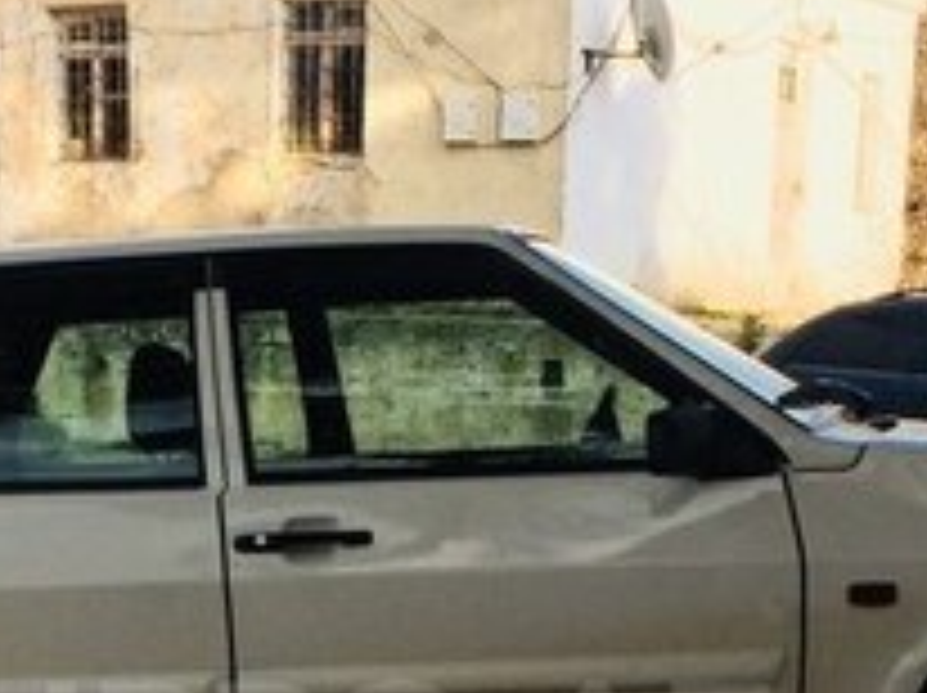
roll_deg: -2.3
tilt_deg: -10.2
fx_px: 2488
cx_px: 310
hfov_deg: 21.0
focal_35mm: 93
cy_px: 749
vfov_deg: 15.5
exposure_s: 1/933
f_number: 2.2
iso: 32
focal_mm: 4.15
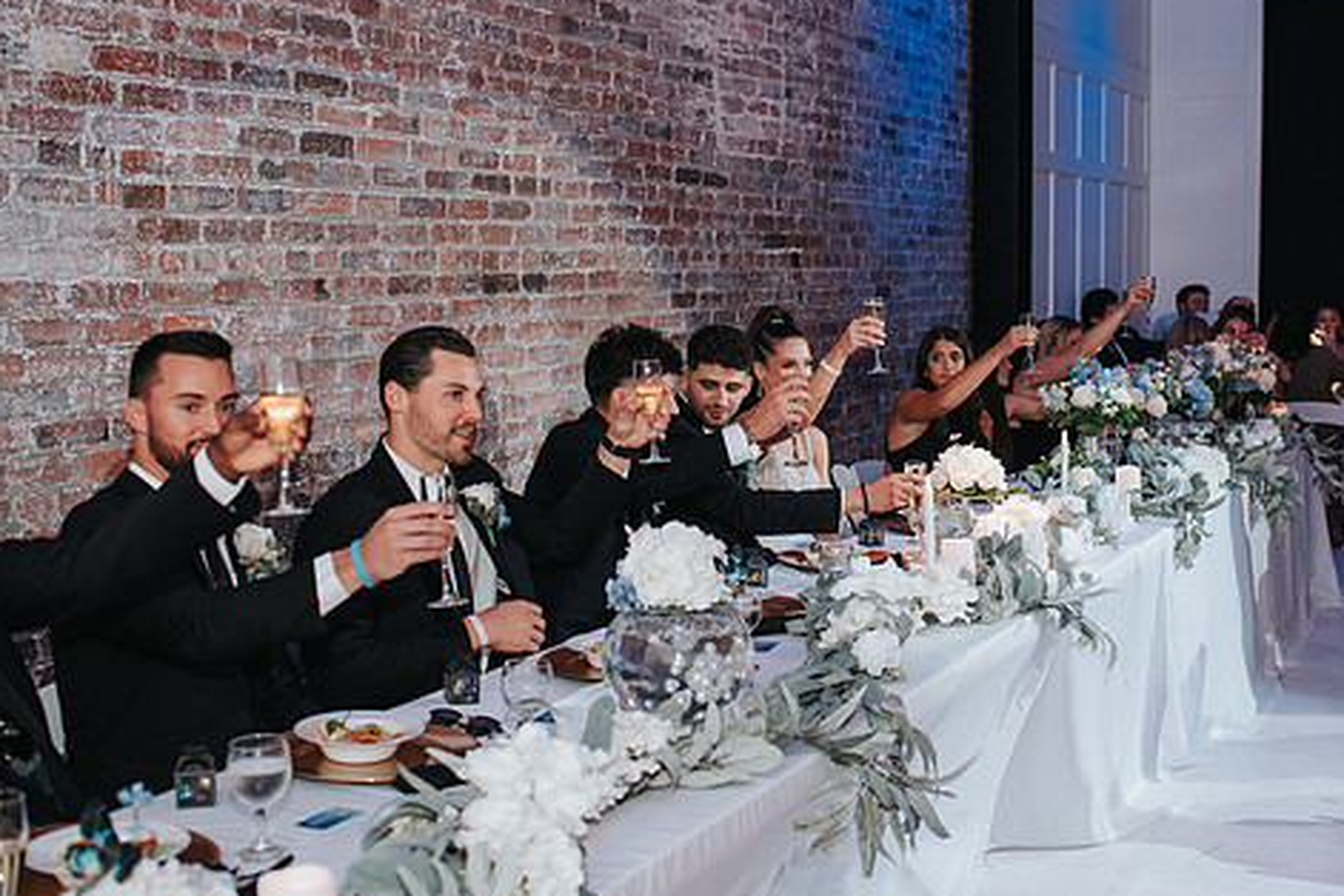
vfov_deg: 28.0
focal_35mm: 48
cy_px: 348
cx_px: 793
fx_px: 1792
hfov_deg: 41.0
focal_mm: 35
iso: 1000
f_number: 2.8
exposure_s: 1/200
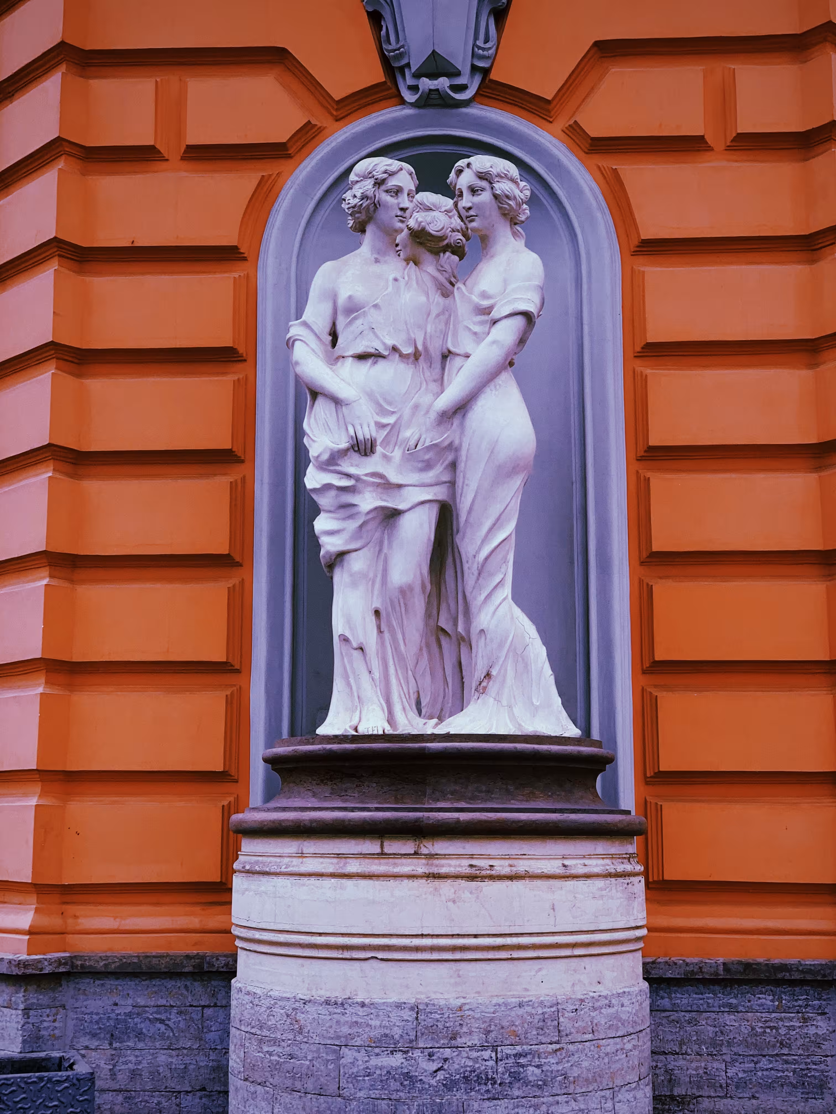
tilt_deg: +10.6
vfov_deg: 36.8
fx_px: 1674
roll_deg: +0.0
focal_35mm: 52
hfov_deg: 28.0
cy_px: 557
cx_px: 418
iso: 16
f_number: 2.4
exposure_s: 1/510
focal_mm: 6
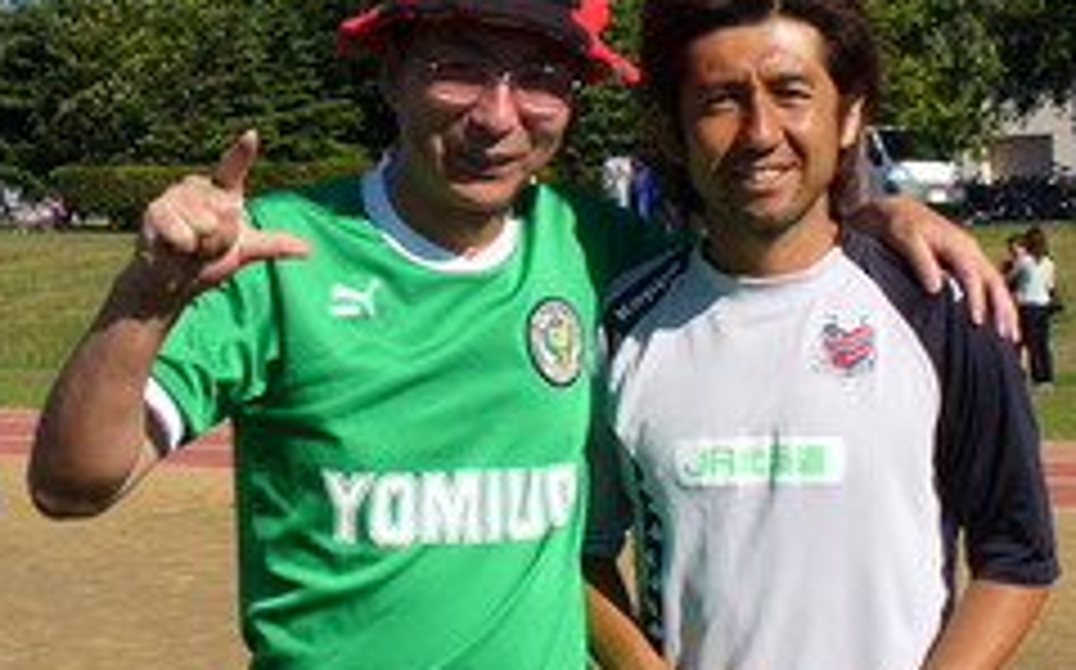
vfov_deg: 18.8
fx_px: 2022
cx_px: 563
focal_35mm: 69
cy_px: 290
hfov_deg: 29.8
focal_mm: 6.1
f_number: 5.6
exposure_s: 1/400
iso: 80
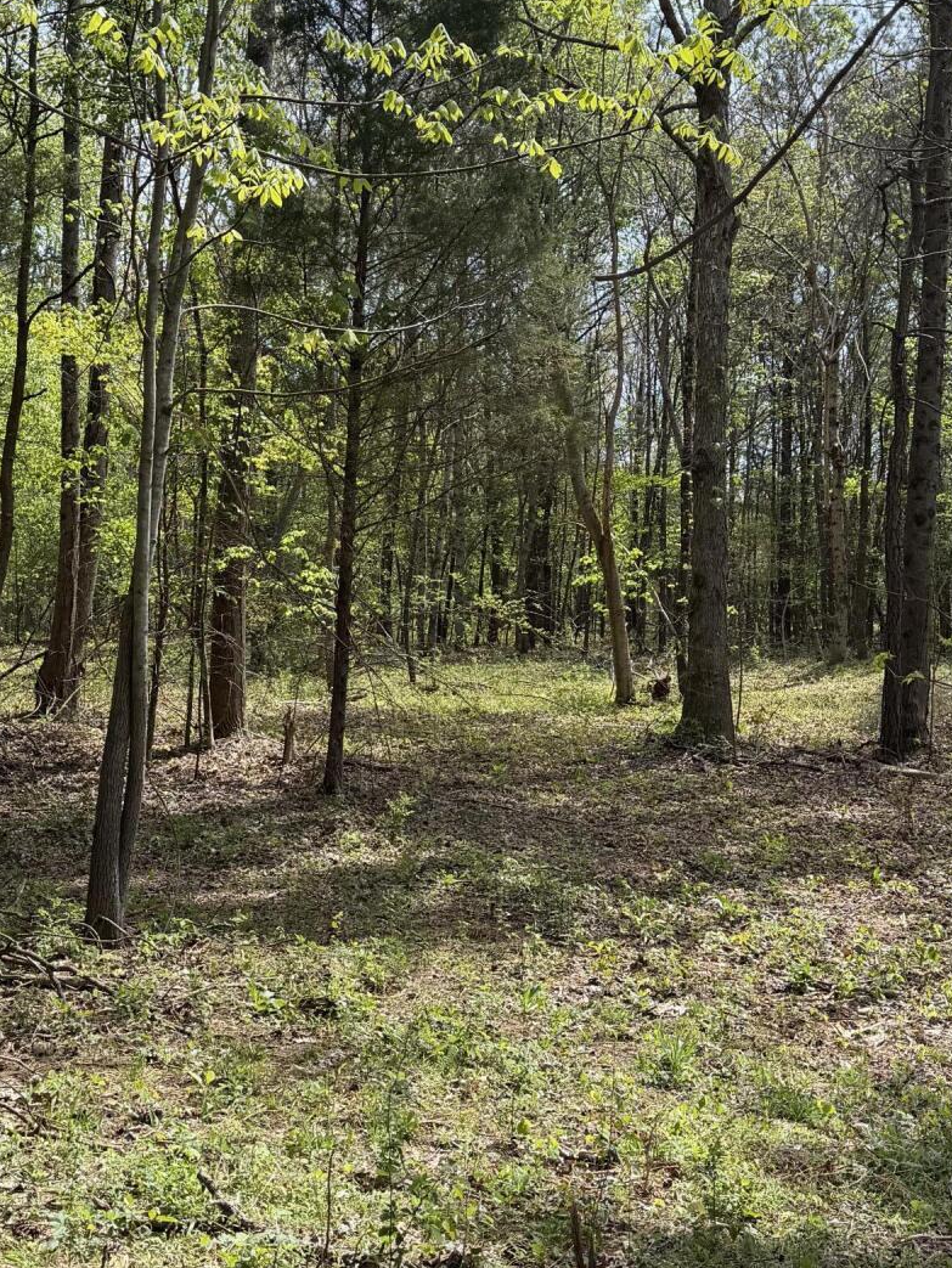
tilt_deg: +7.2
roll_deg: -1.5
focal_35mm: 46
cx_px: 360
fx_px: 1686
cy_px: 558
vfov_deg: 41.2
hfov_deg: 31.4
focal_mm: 6.76
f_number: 1.78
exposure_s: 1/1949
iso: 80
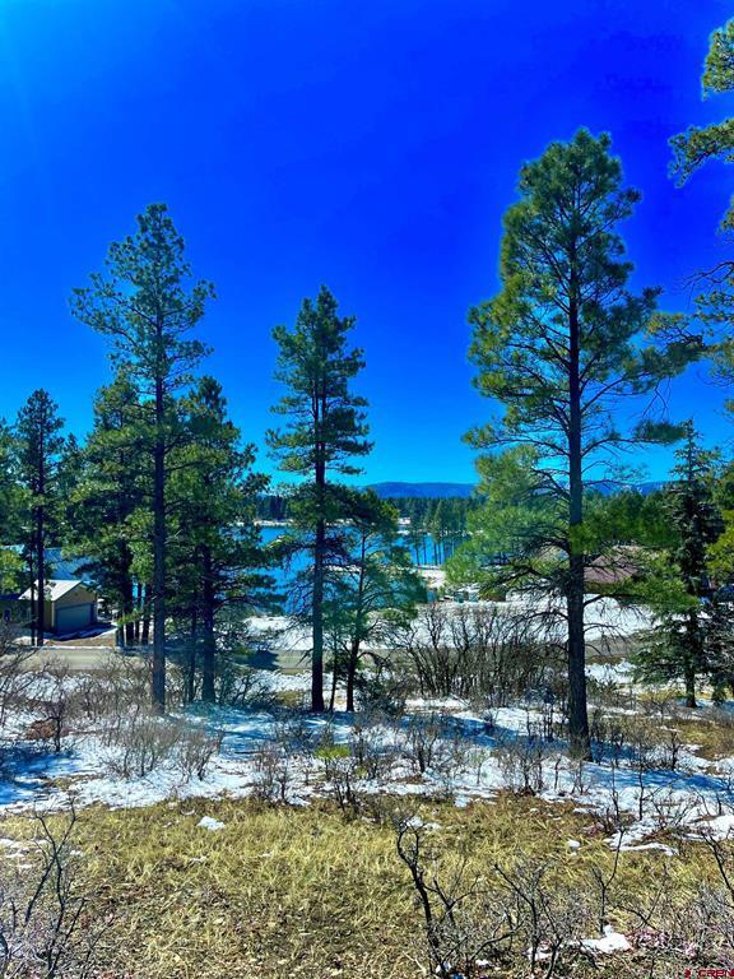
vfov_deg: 67.3
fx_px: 735
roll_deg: +1.1
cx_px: 367
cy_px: 490
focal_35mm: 26
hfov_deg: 53.1
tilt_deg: +1.0
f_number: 1.6
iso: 50
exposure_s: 1/4310
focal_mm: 5.1
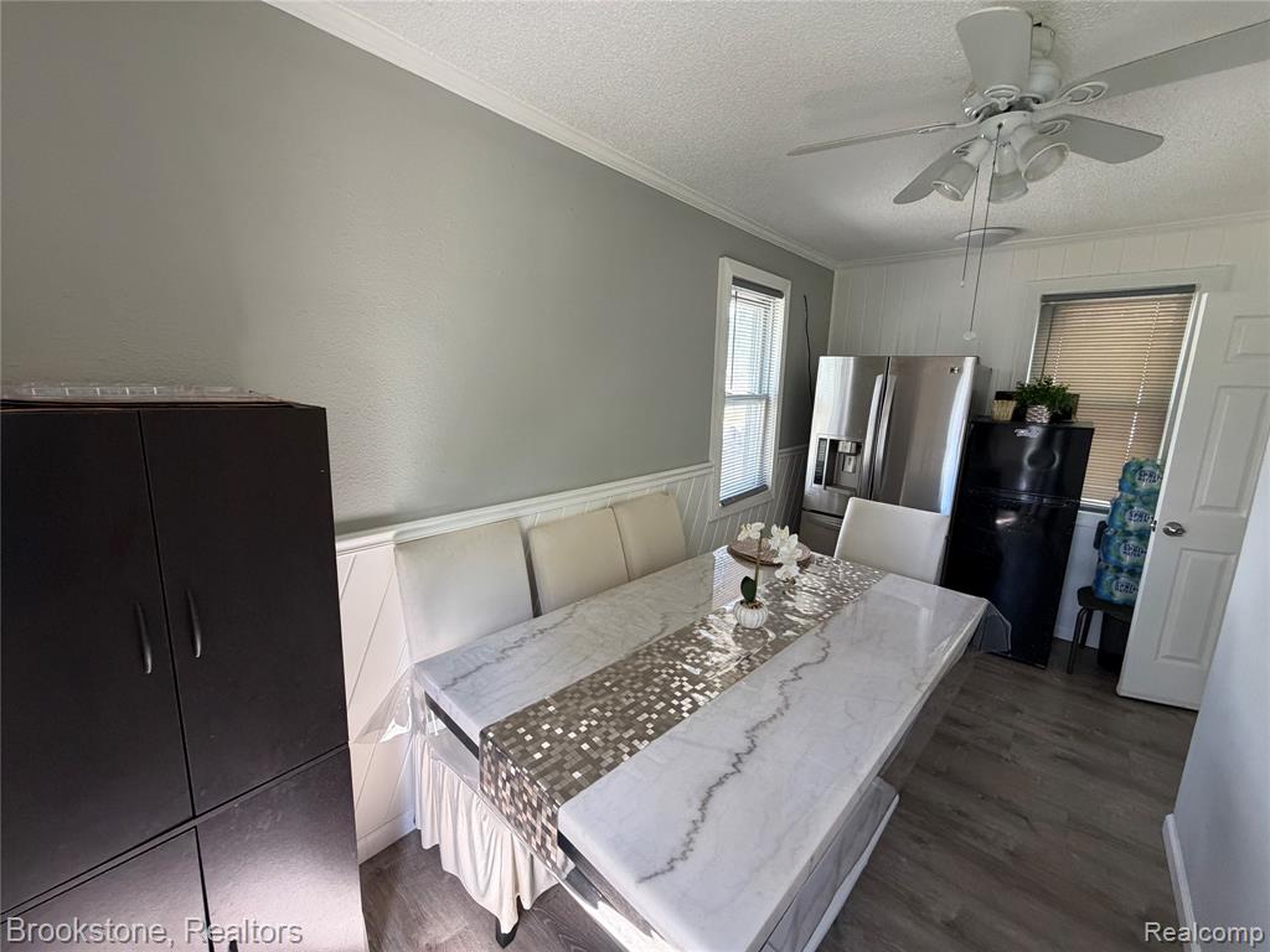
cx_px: 635
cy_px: 476
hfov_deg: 102.1
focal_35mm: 14
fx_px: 514
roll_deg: -0.8
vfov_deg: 85.7
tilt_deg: -11.4
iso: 320
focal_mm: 2.22
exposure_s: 1/121
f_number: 2.2
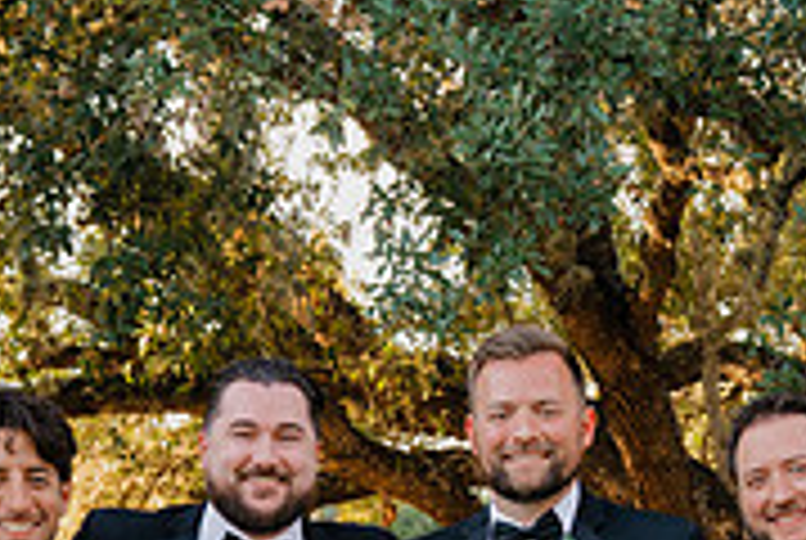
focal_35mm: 123
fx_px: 2758
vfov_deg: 10.9
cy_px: 749
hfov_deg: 16.6
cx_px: 549
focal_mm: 38
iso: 400
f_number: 4.5
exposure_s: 1/200
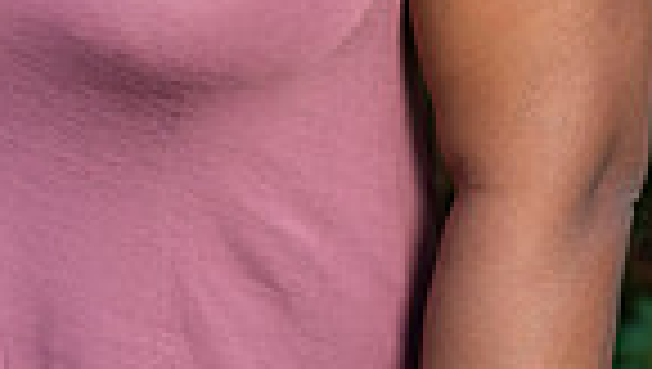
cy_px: -526
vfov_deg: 4.3
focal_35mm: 276
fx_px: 4778
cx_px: 110
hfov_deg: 7.8
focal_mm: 85
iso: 200
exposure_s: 1/200
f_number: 3.5
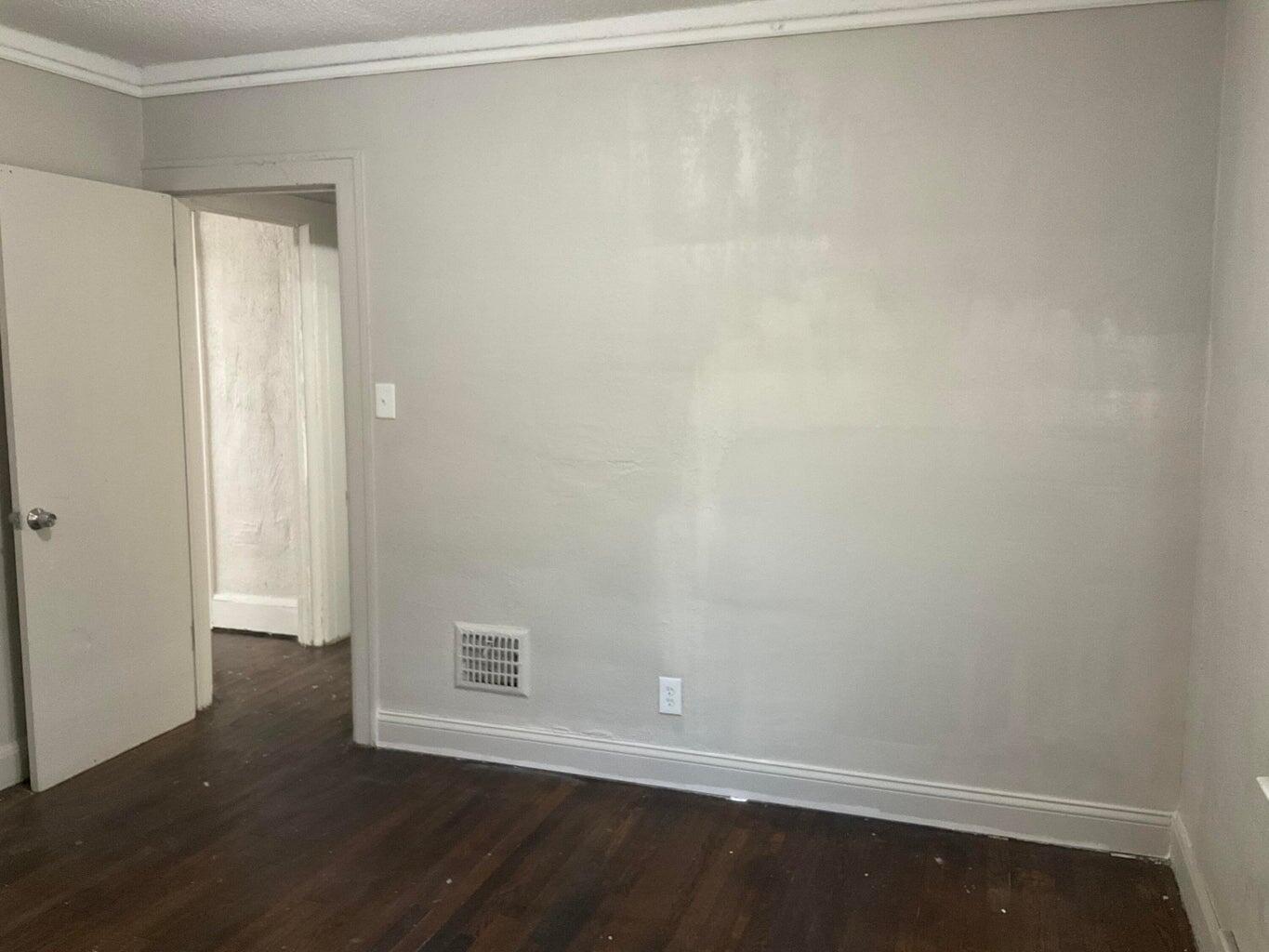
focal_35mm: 29
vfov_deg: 48.2
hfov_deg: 61.7
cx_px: 634
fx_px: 1063
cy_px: 476
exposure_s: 1/60
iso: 200
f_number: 1.8
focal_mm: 3
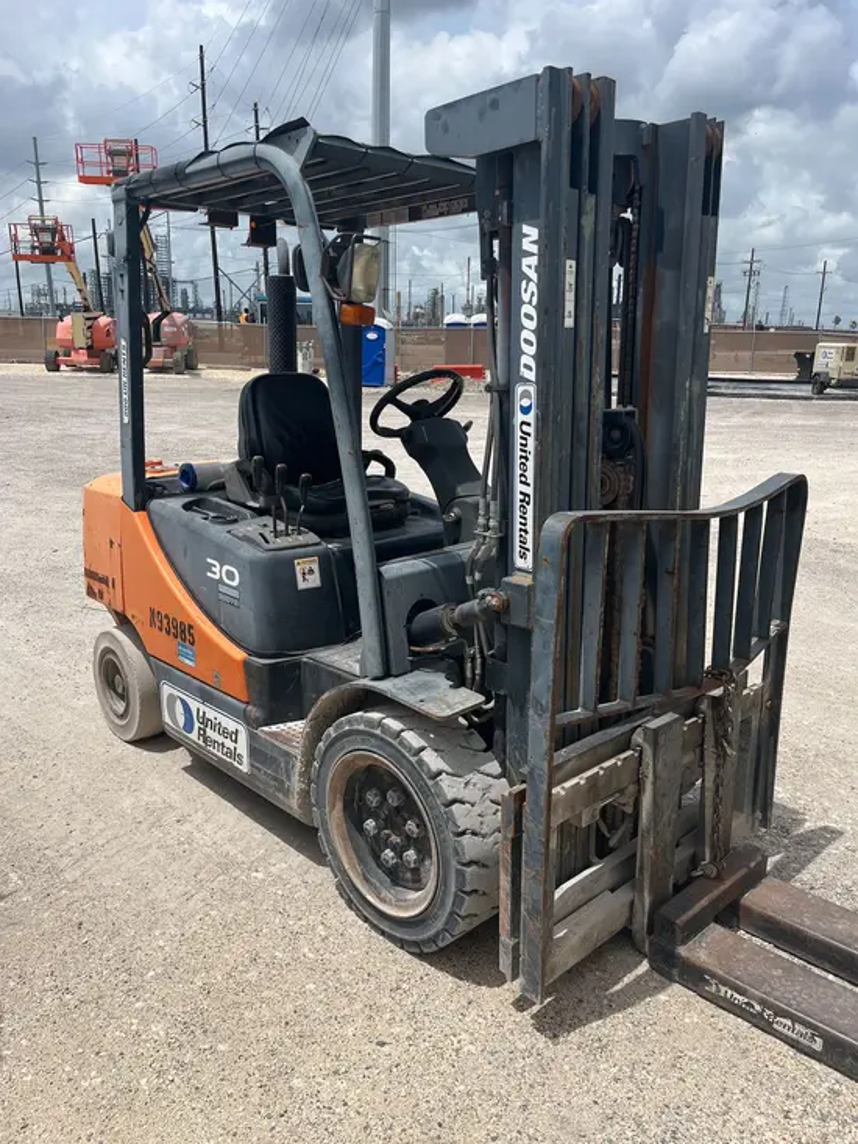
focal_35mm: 26
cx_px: 429
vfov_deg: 67.3
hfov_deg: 53.1
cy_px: 572
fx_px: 859
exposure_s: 1/4016
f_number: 1.6
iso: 50
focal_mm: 5.1
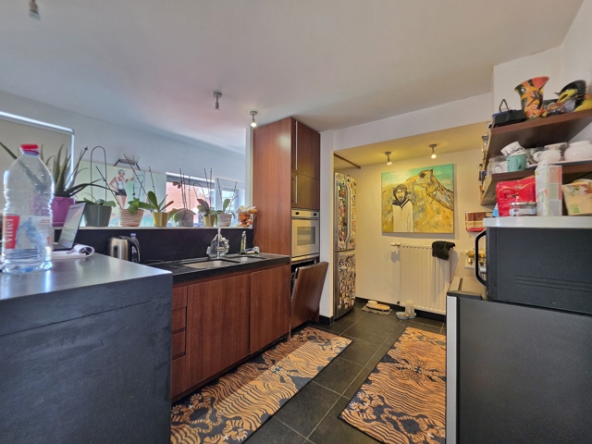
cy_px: 222
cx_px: 296
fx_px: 222
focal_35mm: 13
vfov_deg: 89.9
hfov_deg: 106.2
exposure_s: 1/50
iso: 250
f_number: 1.9
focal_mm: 2.2
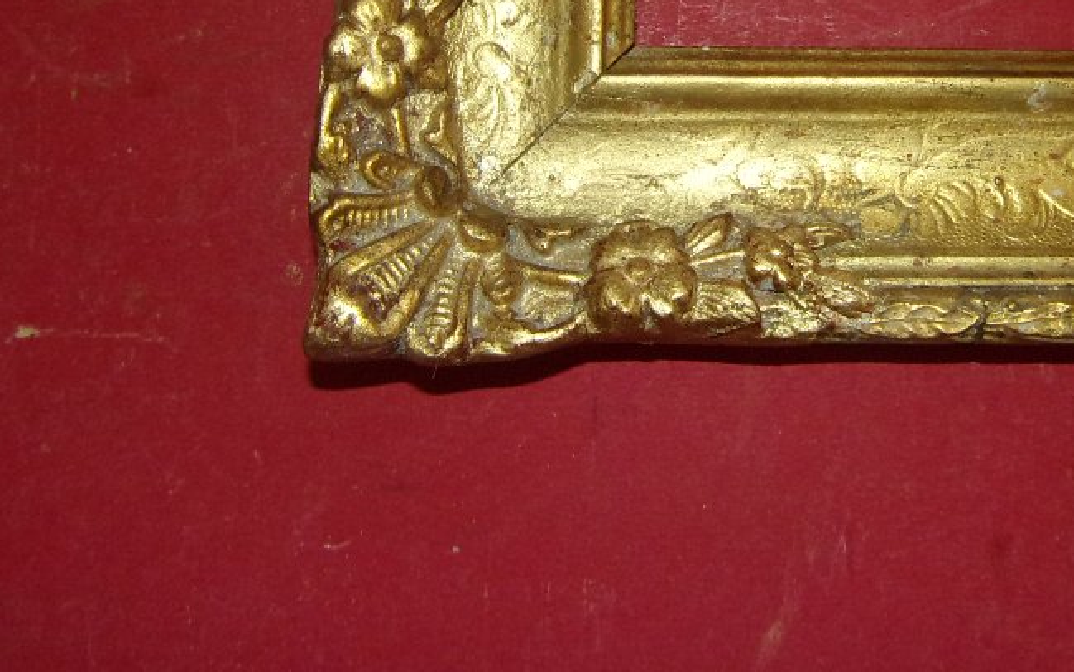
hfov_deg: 40.2
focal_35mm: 49
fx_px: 1435
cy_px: -40
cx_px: 768
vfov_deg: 24.8
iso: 200
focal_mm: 4.5
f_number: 3.5
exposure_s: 1/34
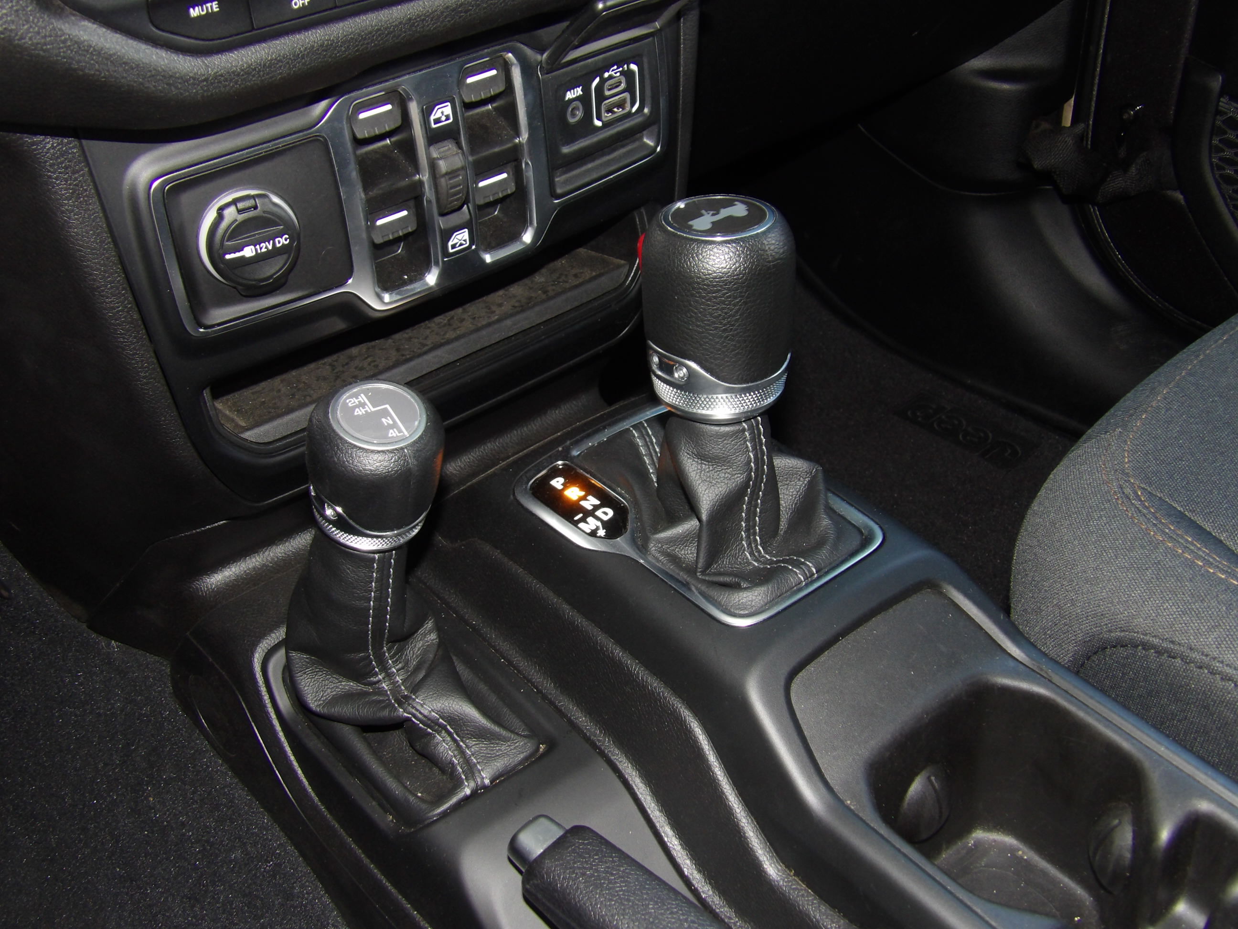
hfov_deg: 47.9
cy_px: 464
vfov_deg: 36.8
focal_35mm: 39
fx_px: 1395
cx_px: 619
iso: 200
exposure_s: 1/13
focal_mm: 7
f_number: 3.7
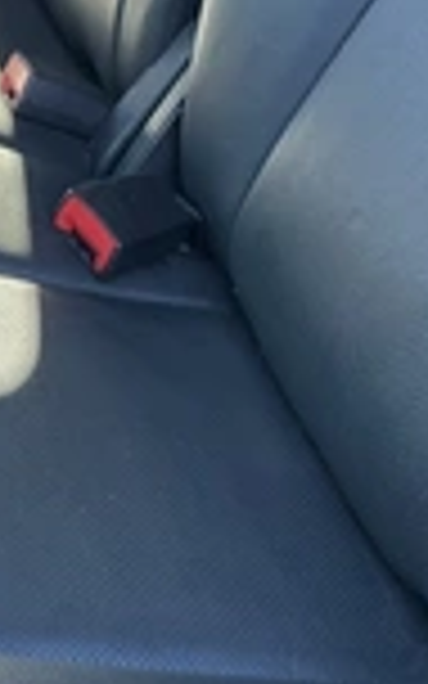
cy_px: 562
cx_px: -27
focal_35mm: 81
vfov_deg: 25.0
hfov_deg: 15.7
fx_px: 1512
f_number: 1.8
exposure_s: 1/90
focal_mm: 3
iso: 64
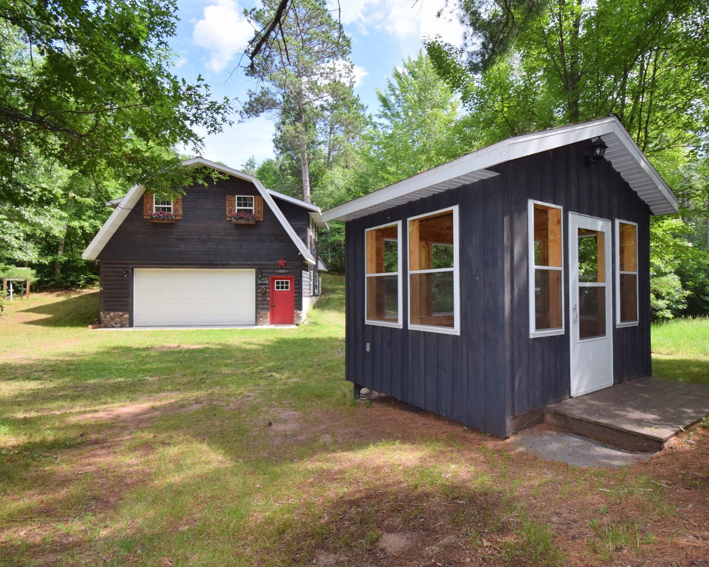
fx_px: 357
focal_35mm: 17
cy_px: 284
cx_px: 403
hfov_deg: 89.1
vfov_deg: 77.0
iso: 320
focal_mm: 10
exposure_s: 1/160
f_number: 11
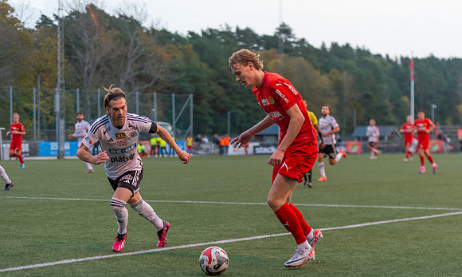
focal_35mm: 121
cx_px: 287
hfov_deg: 17.4
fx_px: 1511
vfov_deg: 10.4
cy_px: 191
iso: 5600
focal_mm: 95
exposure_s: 1/1000
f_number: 2.8
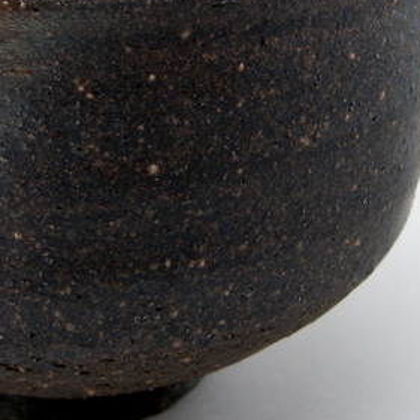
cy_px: 72
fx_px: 1208
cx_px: 72
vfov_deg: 19.5
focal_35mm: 88
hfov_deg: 19.5
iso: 64
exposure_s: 1/57
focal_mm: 7.5
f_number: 2.7
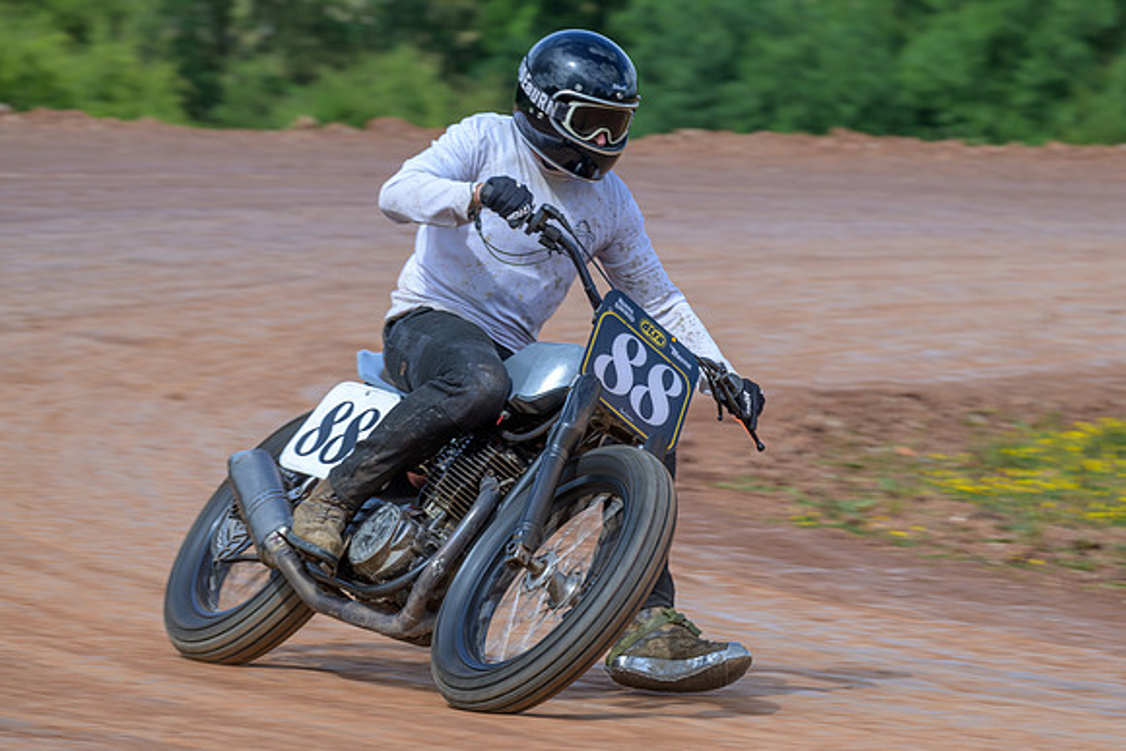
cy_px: 343
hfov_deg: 8.6
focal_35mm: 240
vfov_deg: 5.7
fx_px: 7518
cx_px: 677
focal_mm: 200
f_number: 8
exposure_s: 1/160
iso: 80
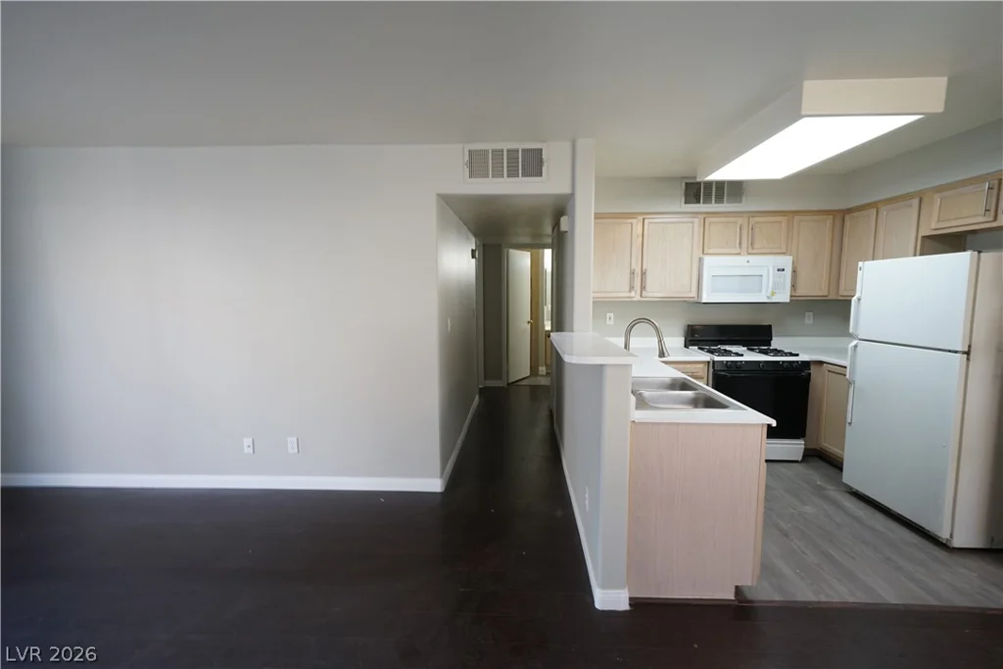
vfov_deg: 73.8
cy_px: 334
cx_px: 502
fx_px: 446
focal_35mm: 16
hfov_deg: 96.7
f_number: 11
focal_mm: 16
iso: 1000
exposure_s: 1/10
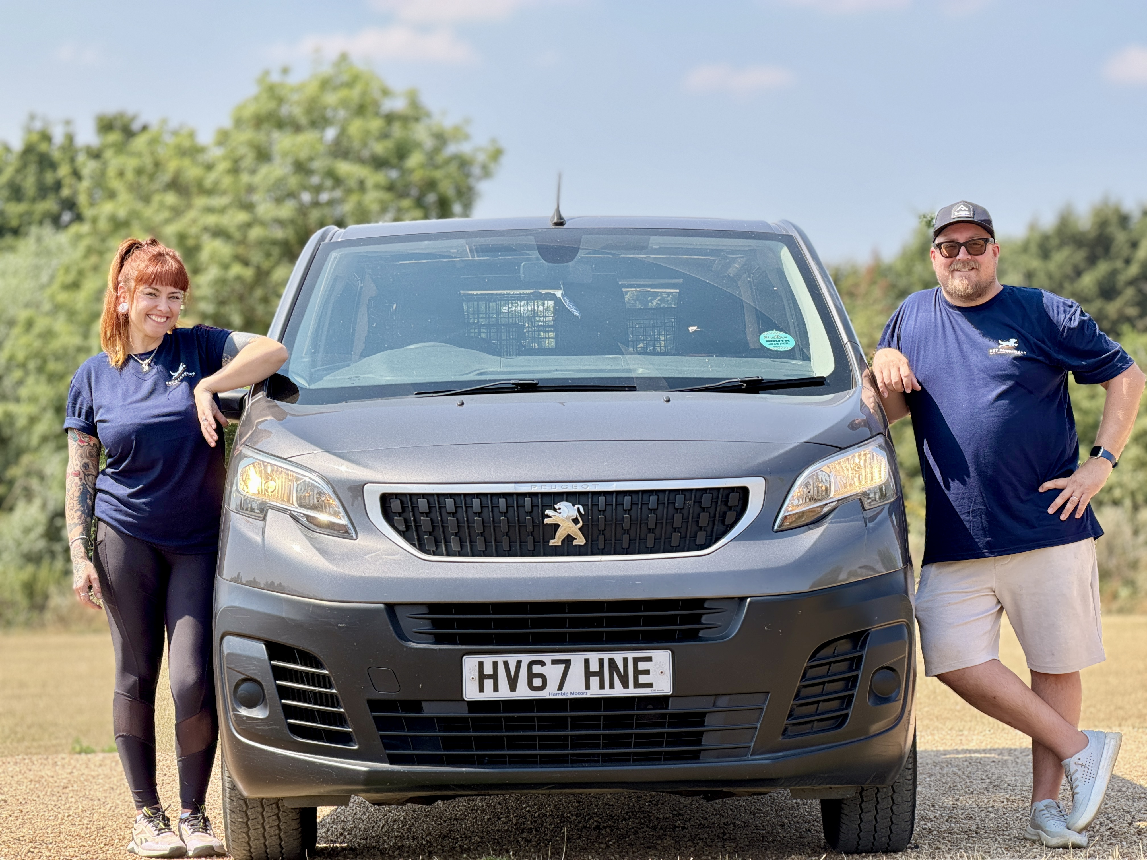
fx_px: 3313
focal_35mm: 100
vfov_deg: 14.8
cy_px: 430
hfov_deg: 19.6
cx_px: 574
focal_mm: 16.89
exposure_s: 1/527
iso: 50
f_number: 2.8
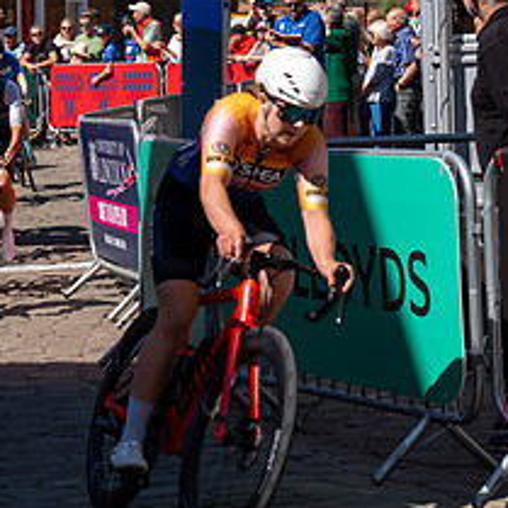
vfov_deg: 10.2
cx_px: -75
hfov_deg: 10.1
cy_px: 50
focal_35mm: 170
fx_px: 2823
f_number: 4
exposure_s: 1/1250
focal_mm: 70
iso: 100
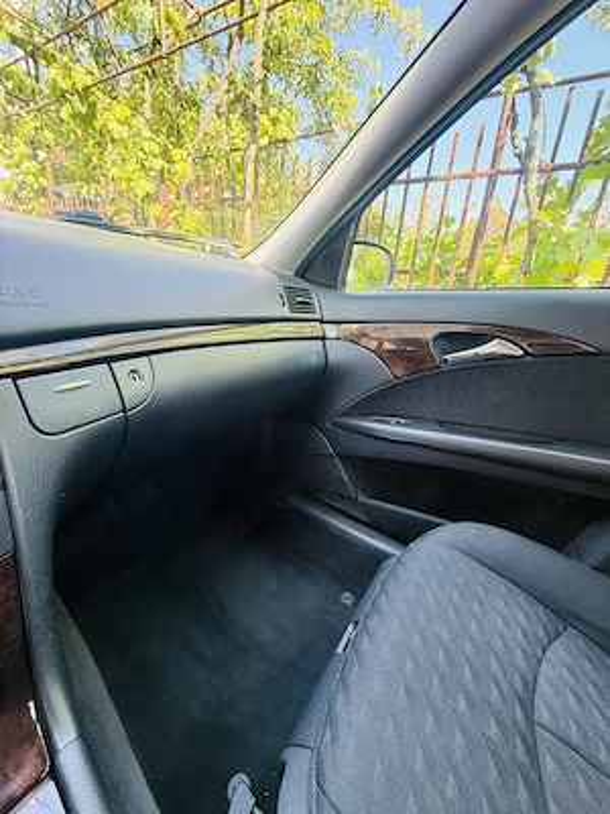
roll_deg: -4.9
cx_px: 305
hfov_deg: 85.7
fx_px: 329
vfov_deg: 102.1
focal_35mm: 14
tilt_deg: -18.9
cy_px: 407
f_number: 2.2
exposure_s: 1/99
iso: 320
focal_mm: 2.22
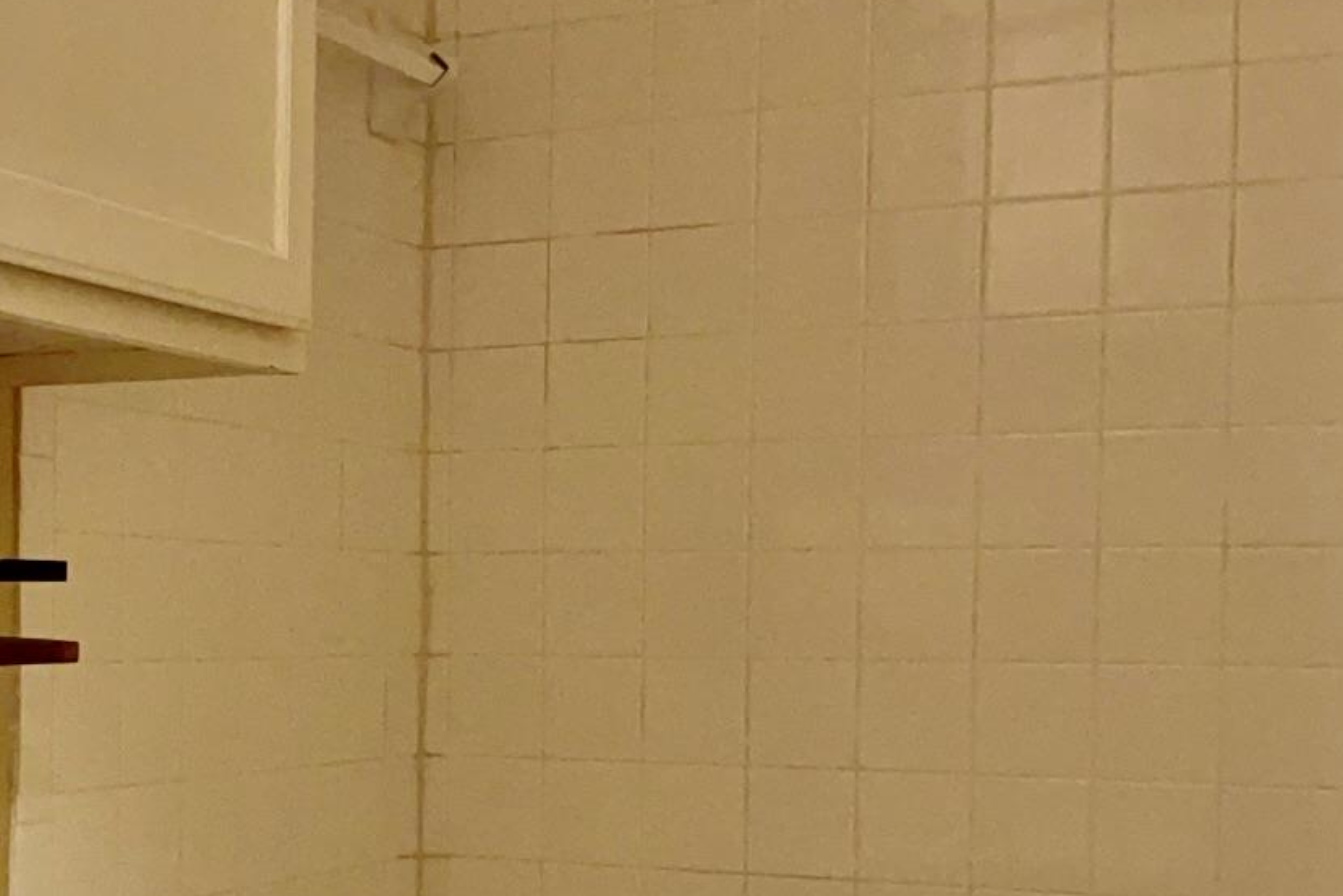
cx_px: 194
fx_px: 2425
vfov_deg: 20.7
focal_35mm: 65
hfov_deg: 29.9
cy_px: 705
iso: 160
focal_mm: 3
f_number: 1.8
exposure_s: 1/60
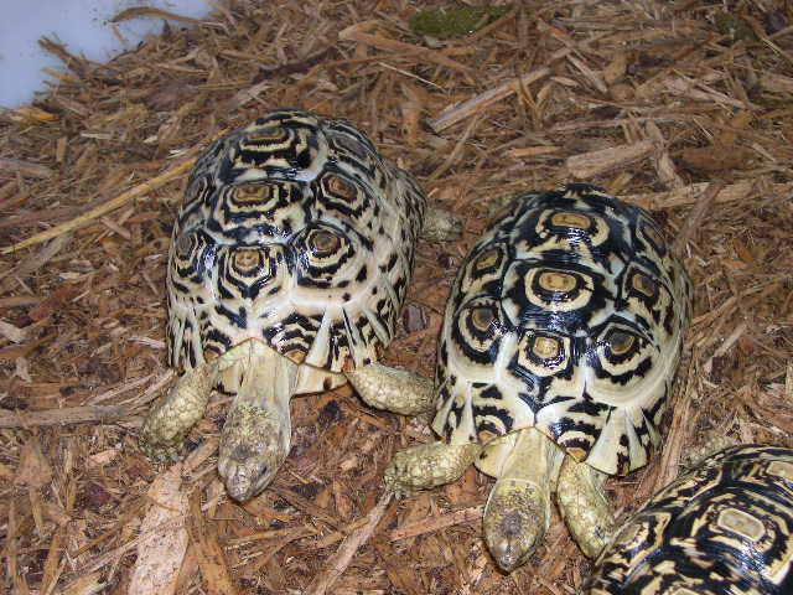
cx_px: 396
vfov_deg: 30.9
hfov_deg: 40.4
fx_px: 1077
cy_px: 298
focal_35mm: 47
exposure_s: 1/60
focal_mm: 10.1
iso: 100
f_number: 3.1
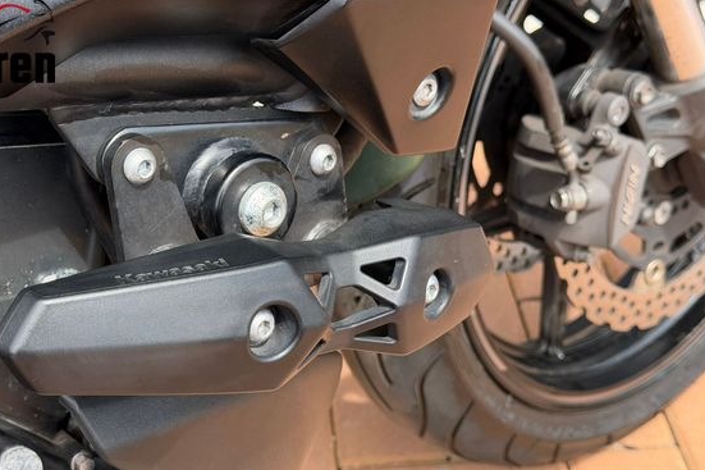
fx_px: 1135
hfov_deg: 34.4
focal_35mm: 58
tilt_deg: -40.5
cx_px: 301
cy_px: 305
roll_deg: +4.7
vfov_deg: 23.3
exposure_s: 1/1222
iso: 100
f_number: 1.78
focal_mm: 6.76
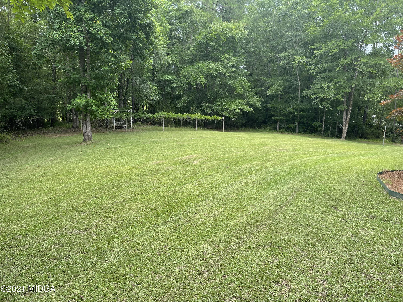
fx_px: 303
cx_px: 202
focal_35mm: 26
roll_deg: -1.7
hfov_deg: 67.3
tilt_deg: -10.8
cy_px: 151
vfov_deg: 53.1
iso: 32
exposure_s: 1/717
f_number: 1.6
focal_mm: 5.1
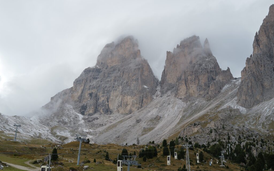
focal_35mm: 44
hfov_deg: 45.3
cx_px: 137
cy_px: 83
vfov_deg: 29.2
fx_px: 329
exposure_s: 1/200
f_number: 4.5
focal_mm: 43
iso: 100
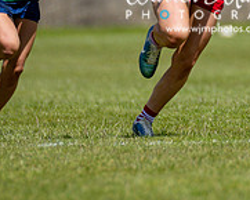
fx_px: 9987
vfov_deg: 1.1
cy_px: -29
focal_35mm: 1349
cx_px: 215
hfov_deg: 1.4
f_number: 2.8
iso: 200
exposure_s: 1/6400
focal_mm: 300
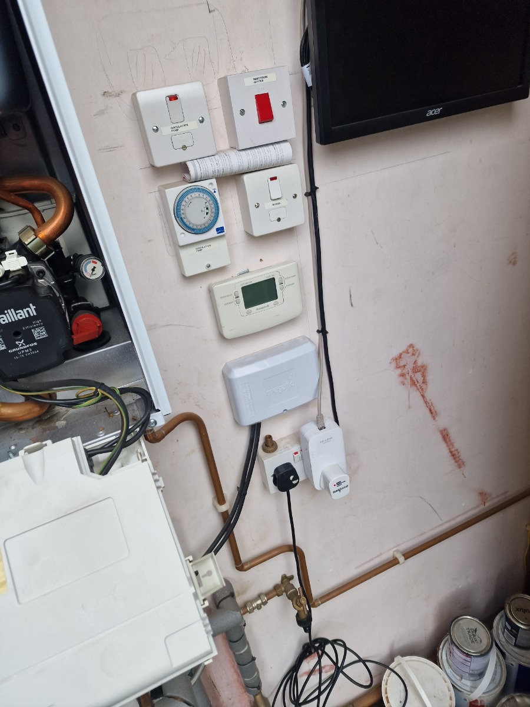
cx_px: 265
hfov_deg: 58.9
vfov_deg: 73.9
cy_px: 354
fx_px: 470
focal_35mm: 23
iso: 50
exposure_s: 1/100
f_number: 1.8
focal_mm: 6.4
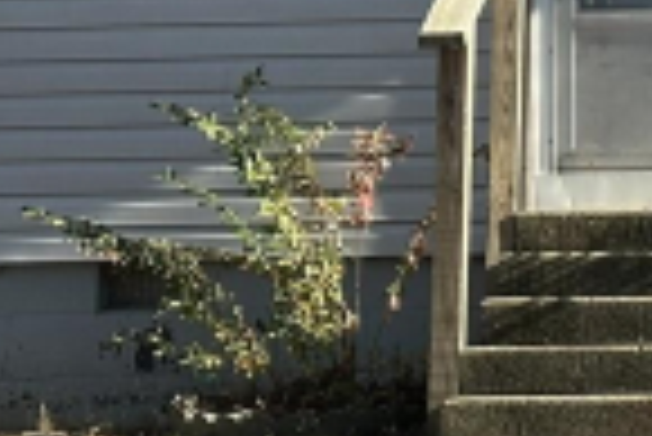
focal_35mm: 229
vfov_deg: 5.8
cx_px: 866
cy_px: -530
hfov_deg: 8.8
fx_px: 4152
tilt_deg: +10.9
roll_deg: -0.3
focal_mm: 6.86
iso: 64
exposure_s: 1/1376
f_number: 1.78
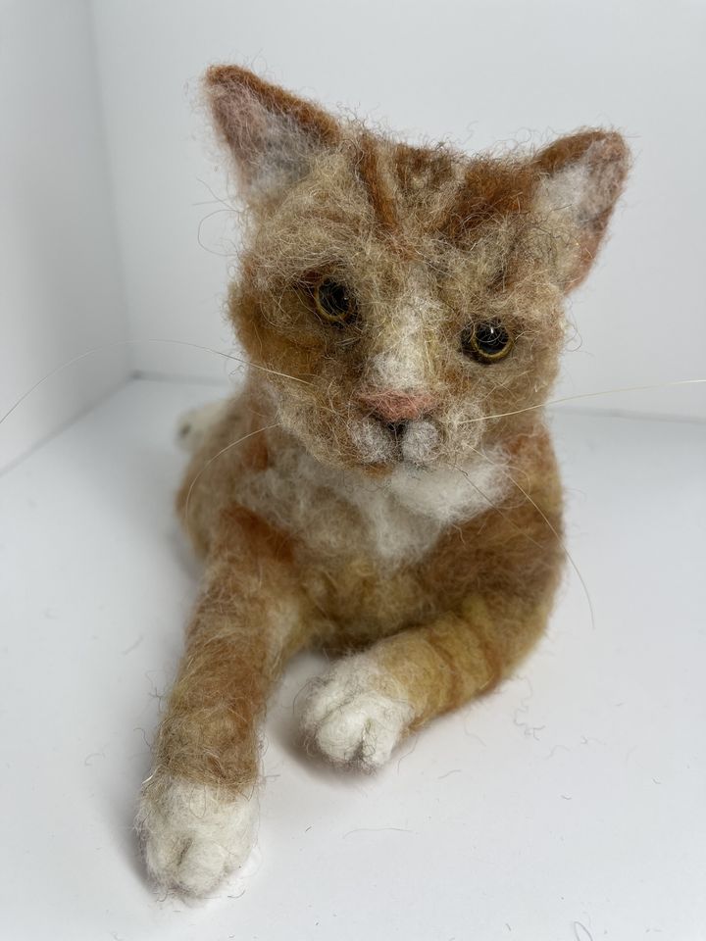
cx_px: 353
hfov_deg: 53.1
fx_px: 707
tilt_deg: -19.9
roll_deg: +3.6
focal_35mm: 26
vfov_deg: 67.3
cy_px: 470
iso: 32
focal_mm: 5.1
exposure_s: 1/395
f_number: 1.6
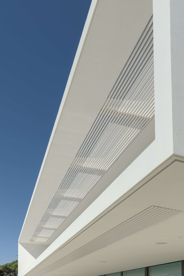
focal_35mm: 29
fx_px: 222
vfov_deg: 63.7
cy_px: 138
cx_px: 92
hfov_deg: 45.0
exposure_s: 1/320
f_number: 8
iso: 100
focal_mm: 29
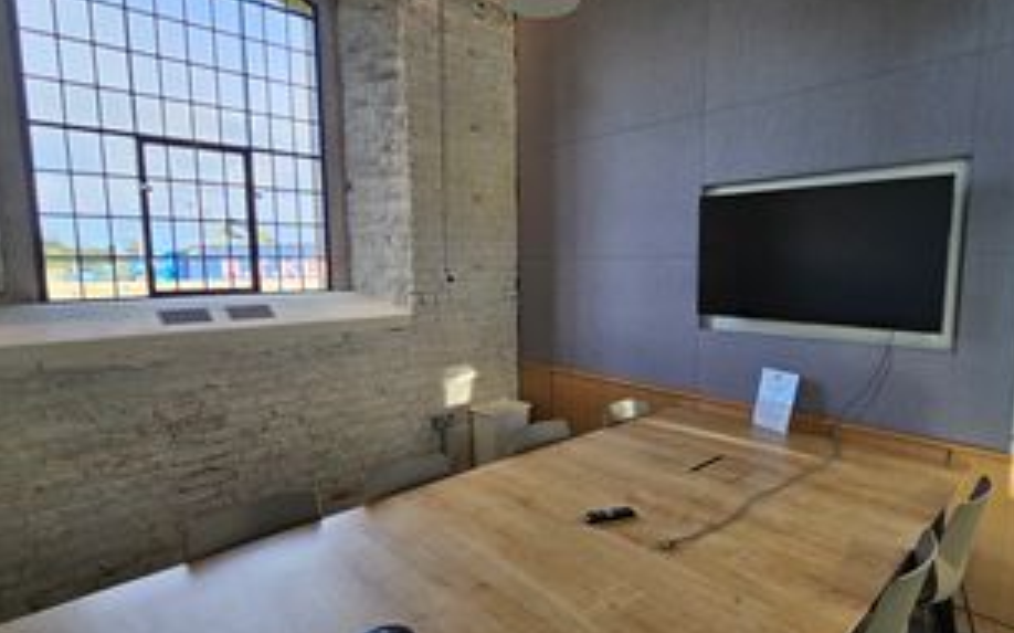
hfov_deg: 90.9
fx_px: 497
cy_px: 315
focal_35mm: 18
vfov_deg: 64.9
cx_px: 550
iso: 80
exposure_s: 1/217
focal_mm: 2.2
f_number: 2.2
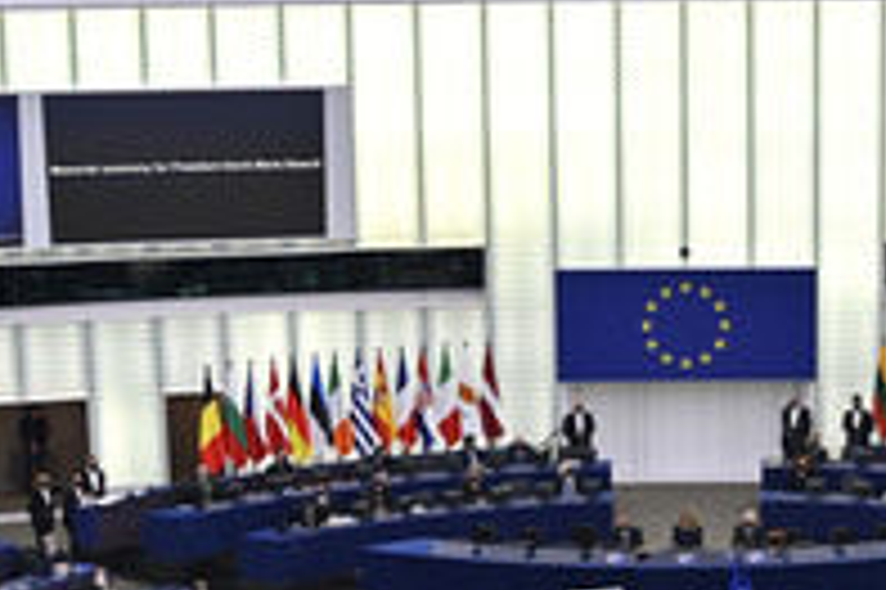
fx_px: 2311
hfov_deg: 21.5
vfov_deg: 14.5
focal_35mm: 94
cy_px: 410
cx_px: 686
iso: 1000
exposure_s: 1/400
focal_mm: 41
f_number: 4
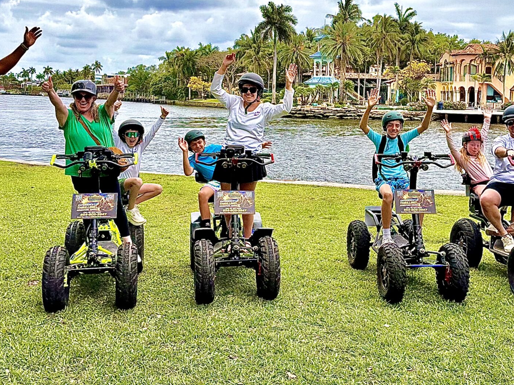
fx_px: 653
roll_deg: -1.2
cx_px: 291
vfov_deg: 32.7
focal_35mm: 44
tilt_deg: -3.1
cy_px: 136
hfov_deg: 42.9
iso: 400
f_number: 1.78
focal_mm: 6.76
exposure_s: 1/32258
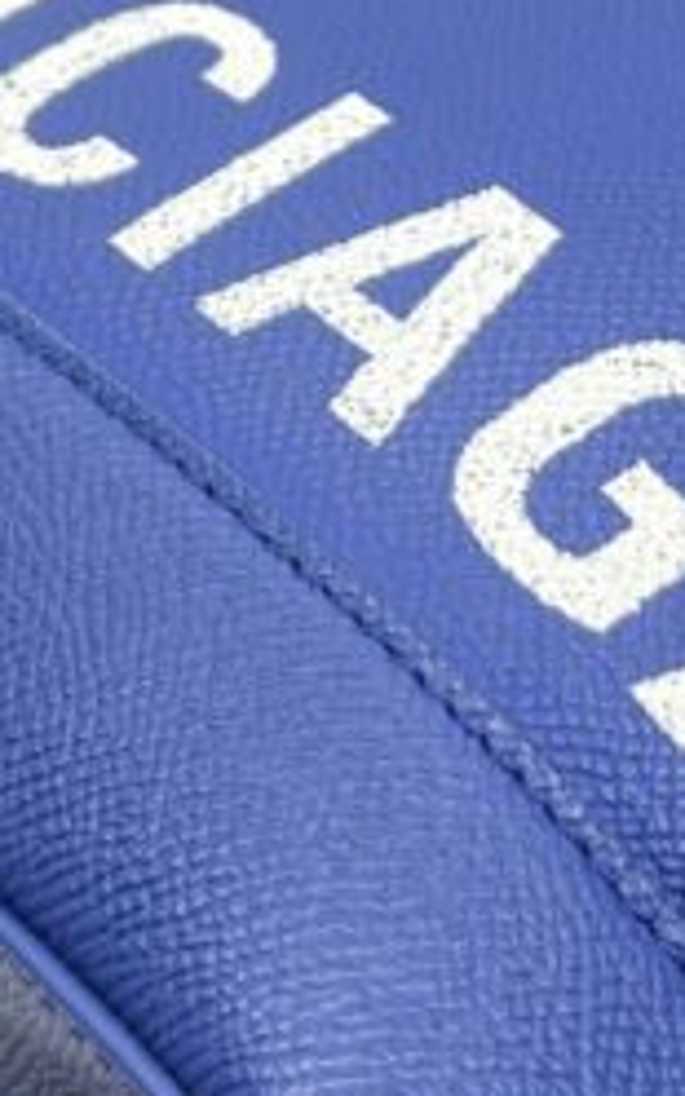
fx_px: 3405
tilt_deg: -31.0
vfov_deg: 18.0
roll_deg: +4.4
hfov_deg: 11.4
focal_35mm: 114
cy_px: 97
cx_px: 566
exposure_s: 1/100
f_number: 1.5
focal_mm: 5.7
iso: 50
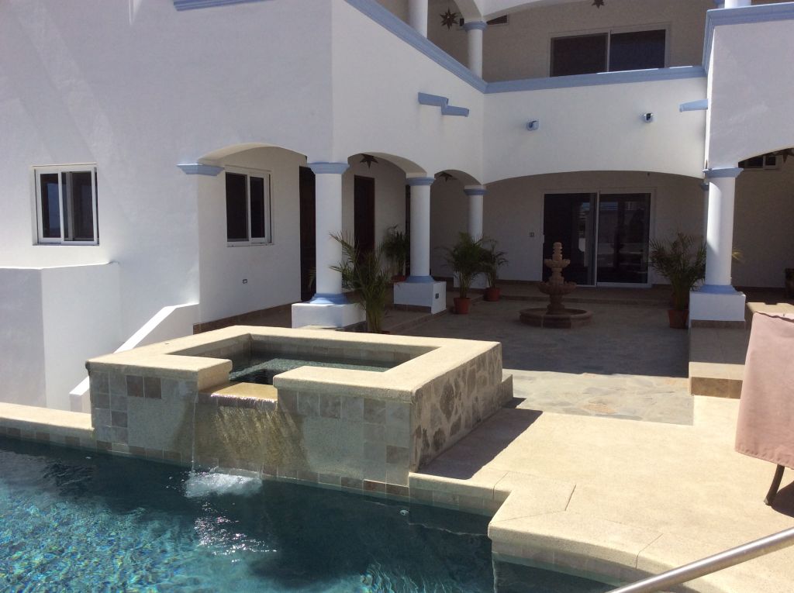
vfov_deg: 44.1
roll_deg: +1.0
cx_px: 397
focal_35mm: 32
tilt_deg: -6.8
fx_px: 733
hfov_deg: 56.9
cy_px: 296
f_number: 2.4
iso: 32
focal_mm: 3.3
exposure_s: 1/2203
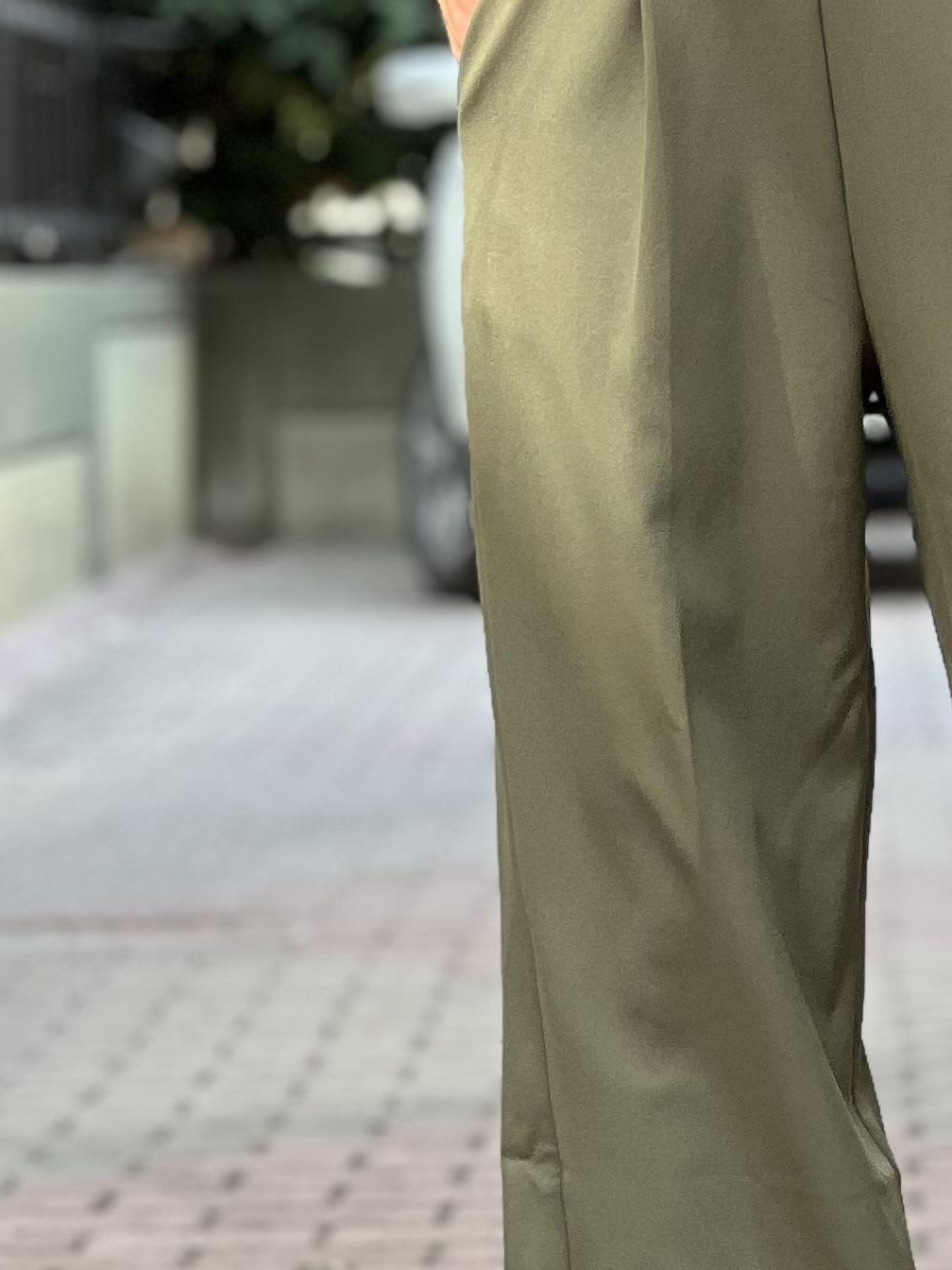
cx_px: 797
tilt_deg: +1.6
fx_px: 8471
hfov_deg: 6.4
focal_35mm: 231
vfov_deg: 8.6
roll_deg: +0.4
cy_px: 227
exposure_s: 1/121
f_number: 2.8
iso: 50
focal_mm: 9
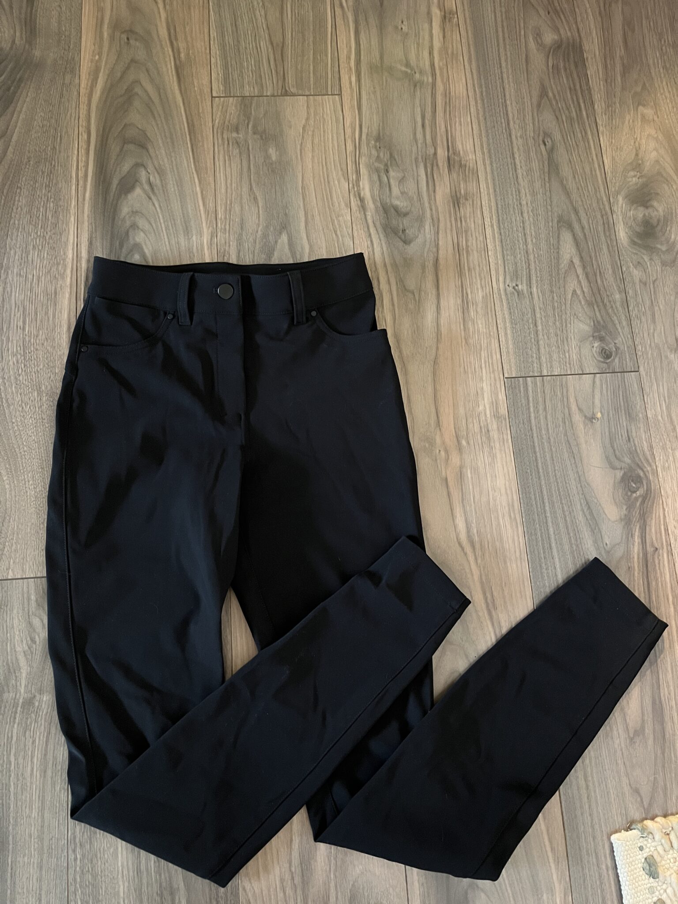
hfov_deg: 53.1
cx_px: 339
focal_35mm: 26
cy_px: 452
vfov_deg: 67.3
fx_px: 679
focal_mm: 5.1
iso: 800
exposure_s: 1/30
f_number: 1.6
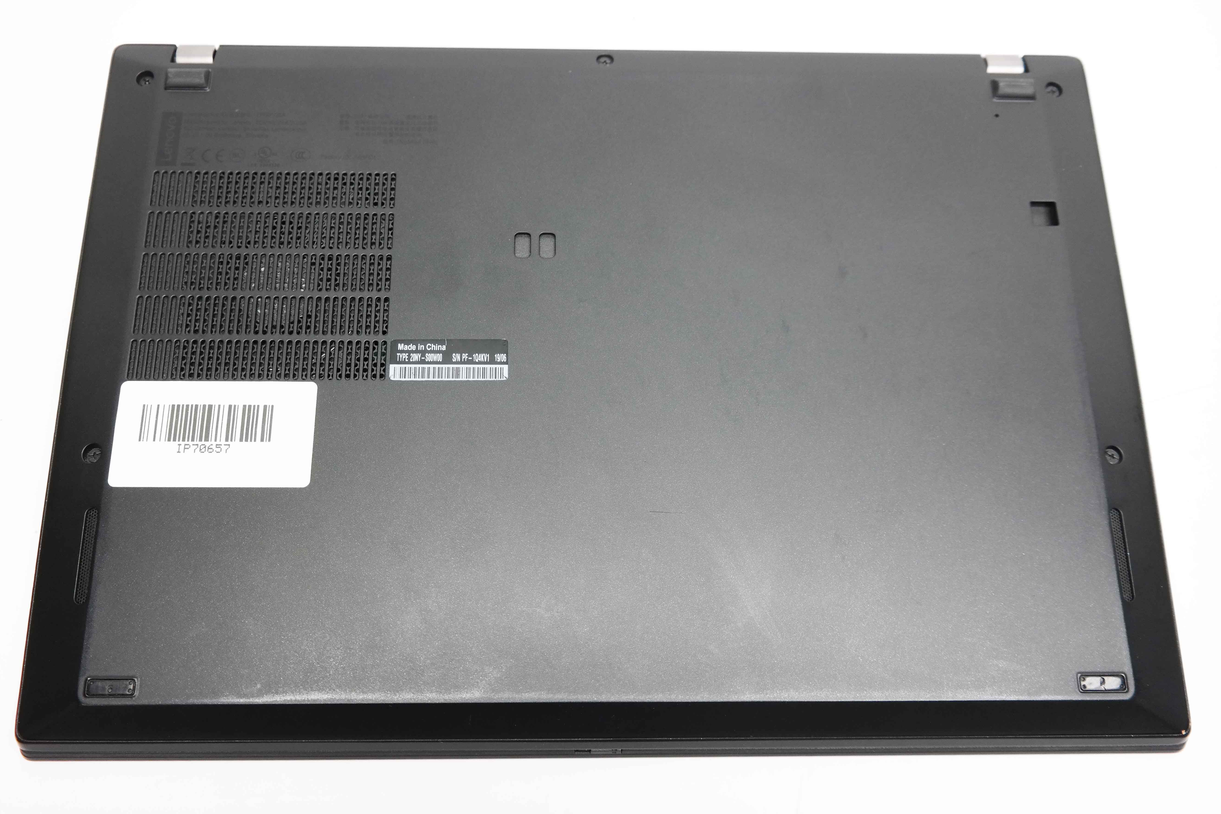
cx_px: 599
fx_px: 1051
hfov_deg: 60.3
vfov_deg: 42.3
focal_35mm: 31
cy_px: 401
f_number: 3.5
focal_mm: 20
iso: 400
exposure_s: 1/60
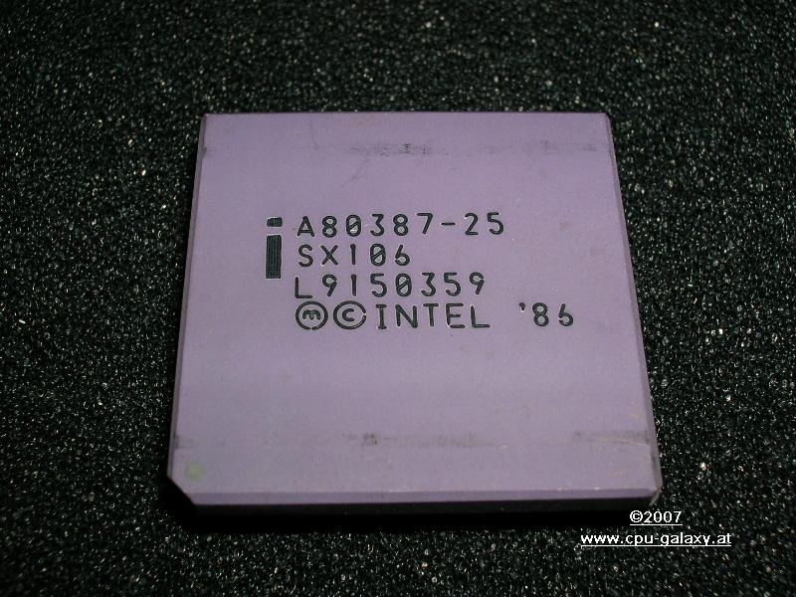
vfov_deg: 31.5
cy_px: 298
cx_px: 398
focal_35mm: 46
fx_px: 1058
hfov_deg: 41.2
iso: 50
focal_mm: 7.7
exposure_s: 1/60.1
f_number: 5.4
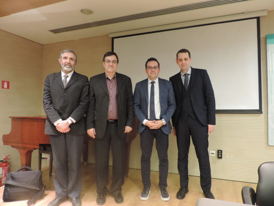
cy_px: 103
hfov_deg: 71.6
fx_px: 190
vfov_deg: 56.8
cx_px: 137
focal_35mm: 24
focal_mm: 4.3
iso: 400
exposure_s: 1/8
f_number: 3
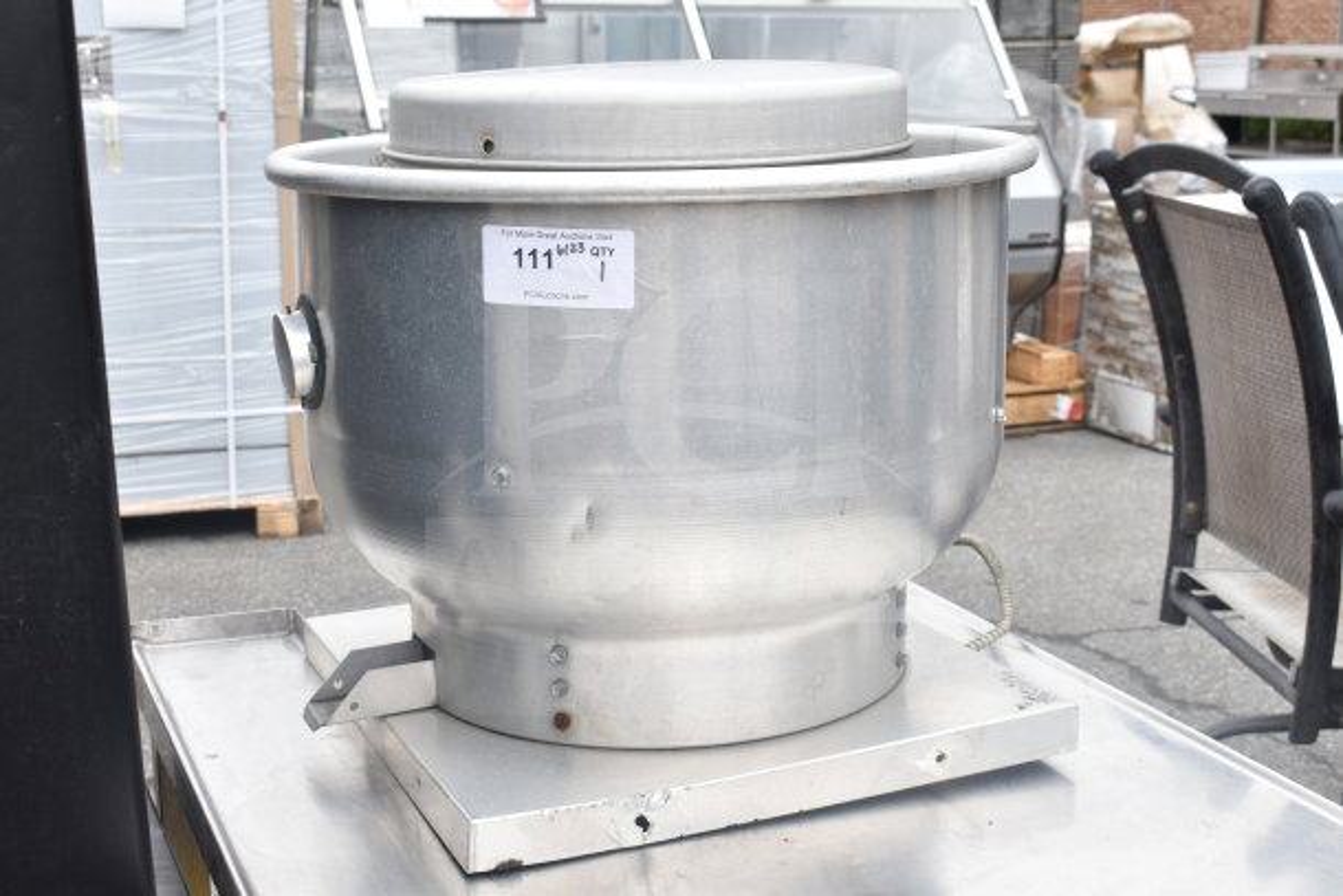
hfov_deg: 41.1
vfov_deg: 28.1
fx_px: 1791
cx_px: 672
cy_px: 448
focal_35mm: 48
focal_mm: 32
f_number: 8
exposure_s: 1/250
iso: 200
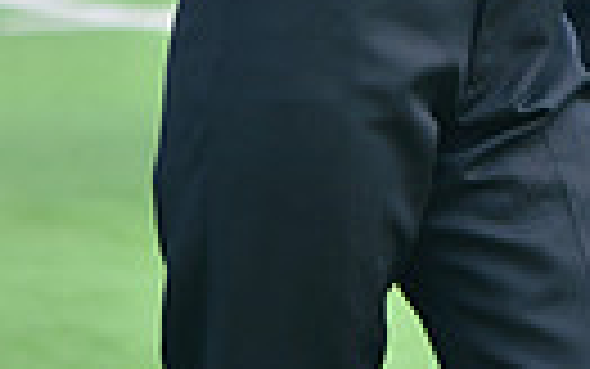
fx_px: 9845
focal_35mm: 612
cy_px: -495
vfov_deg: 2.1
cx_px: 520
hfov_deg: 3.4
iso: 125
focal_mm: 175
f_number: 5.6
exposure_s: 1/250
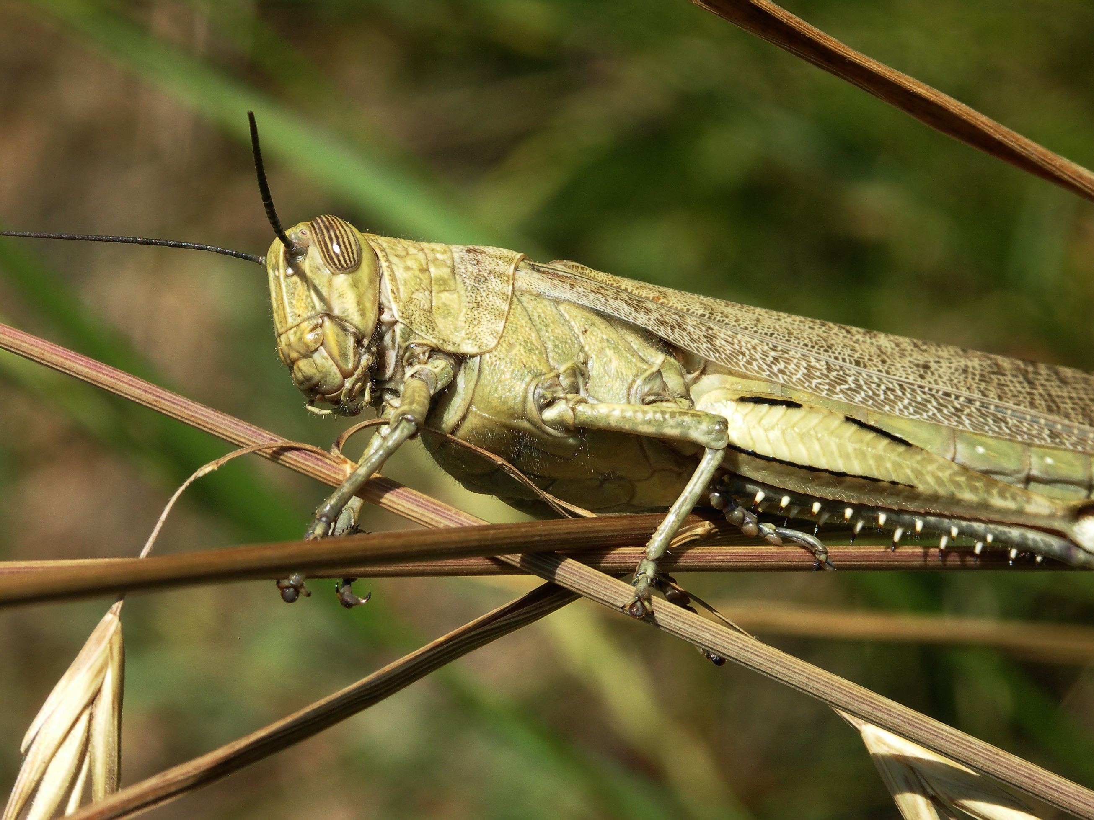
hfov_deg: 9.9
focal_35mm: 200
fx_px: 6320
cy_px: 410
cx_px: 547
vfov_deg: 7.4
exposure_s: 1/160
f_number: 9
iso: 100
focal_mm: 50.8
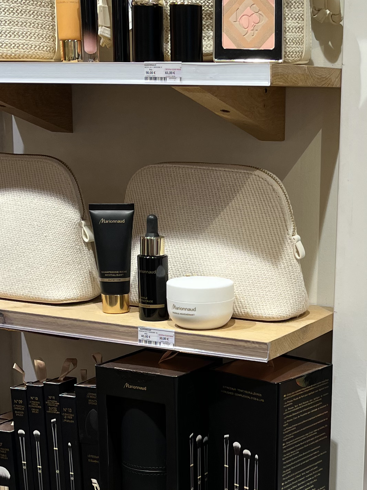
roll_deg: -0.9
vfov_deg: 26.1
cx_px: 317
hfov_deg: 19.6
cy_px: 350
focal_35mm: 74
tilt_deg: -14.6
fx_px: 1047
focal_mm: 5.1
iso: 32
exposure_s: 1/116
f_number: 1.6
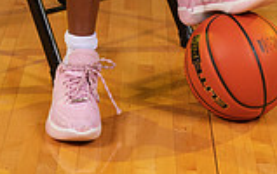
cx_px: 99
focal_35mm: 167
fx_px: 1263
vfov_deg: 7.5
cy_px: -193
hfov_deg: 12.5
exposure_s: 1/320
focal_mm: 58
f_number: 7.1
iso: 320
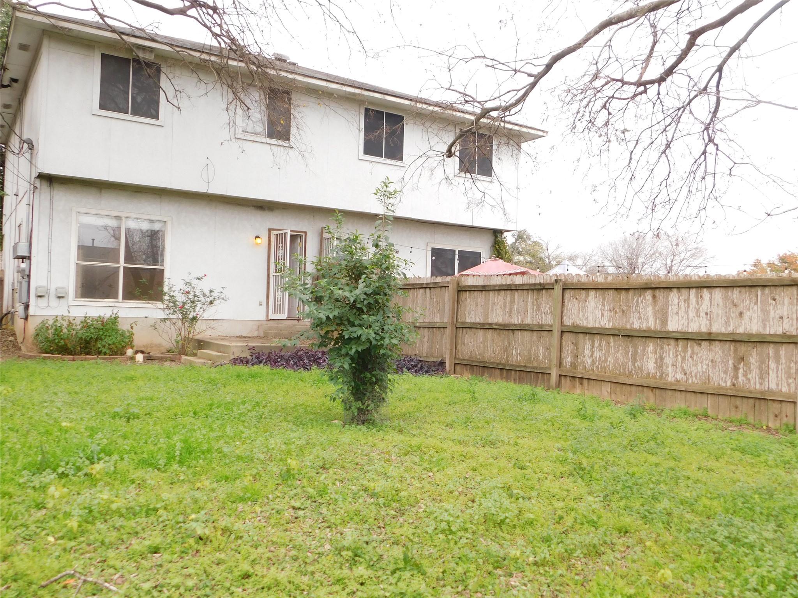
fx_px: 692
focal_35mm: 30
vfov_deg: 46.8
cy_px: 299
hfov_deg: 60.0
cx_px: 399
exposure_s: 1/80
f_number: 3.2
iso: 125
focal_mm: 5.3
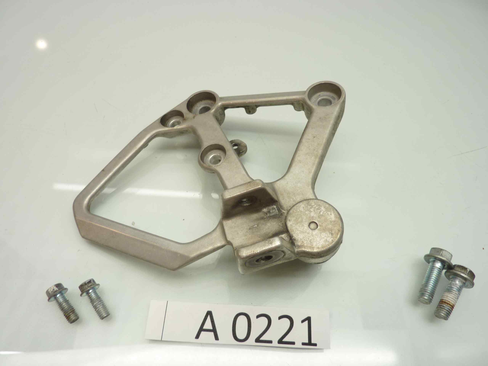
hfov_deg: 69.4
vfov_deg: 54.9
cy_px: 183
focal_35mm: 25
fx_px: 352
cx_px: 244
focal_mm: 4.1
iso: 80
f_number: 3.3
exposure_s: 1/20
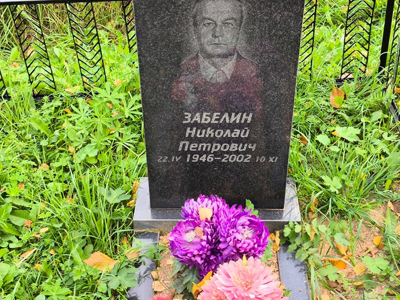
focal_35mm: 50
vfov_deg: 29.1
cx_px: 200
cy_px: 150
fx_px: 578
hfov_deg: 38.2
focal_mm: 4.71
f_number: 1.7
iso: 50
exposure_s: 1/123
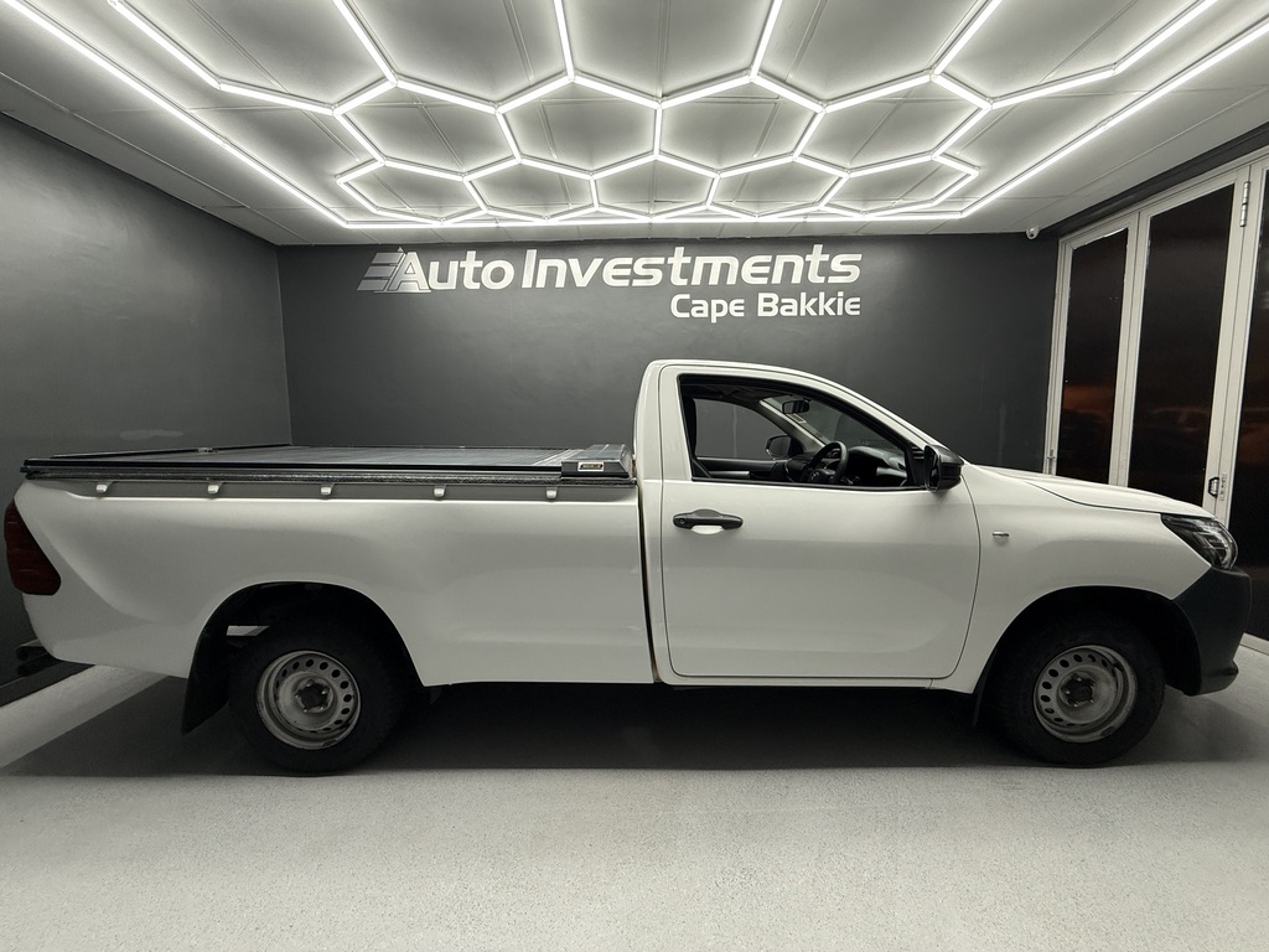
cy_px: 476
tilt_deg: -5.5
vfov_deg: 85.7
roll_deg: +0.6
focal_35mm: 14
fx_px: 513
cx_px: 634
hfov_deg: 102.1
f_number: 2.2
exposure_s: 1/100
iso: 200
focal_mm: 2.22
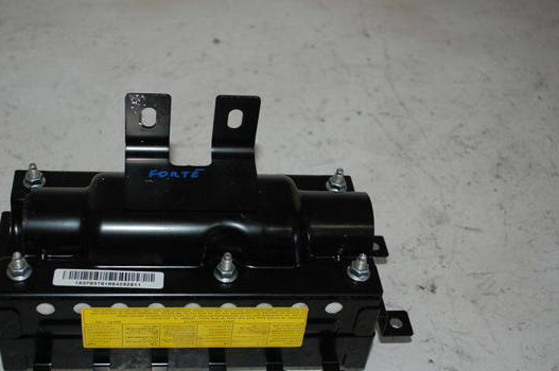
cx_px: 232
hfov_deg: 38.8
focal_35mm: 51
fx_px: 791
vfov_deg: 26.4
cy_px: 223
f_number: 4.5
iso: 400
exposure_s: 1/60
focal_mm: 28
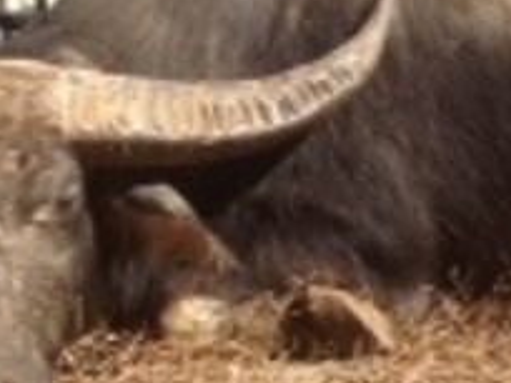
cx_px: 293
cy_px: 80
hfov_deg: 17.9
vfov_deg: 13.4
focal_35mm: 110
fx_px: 1624
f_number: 2.4
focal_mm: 4.28
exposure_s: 1/986
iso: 50
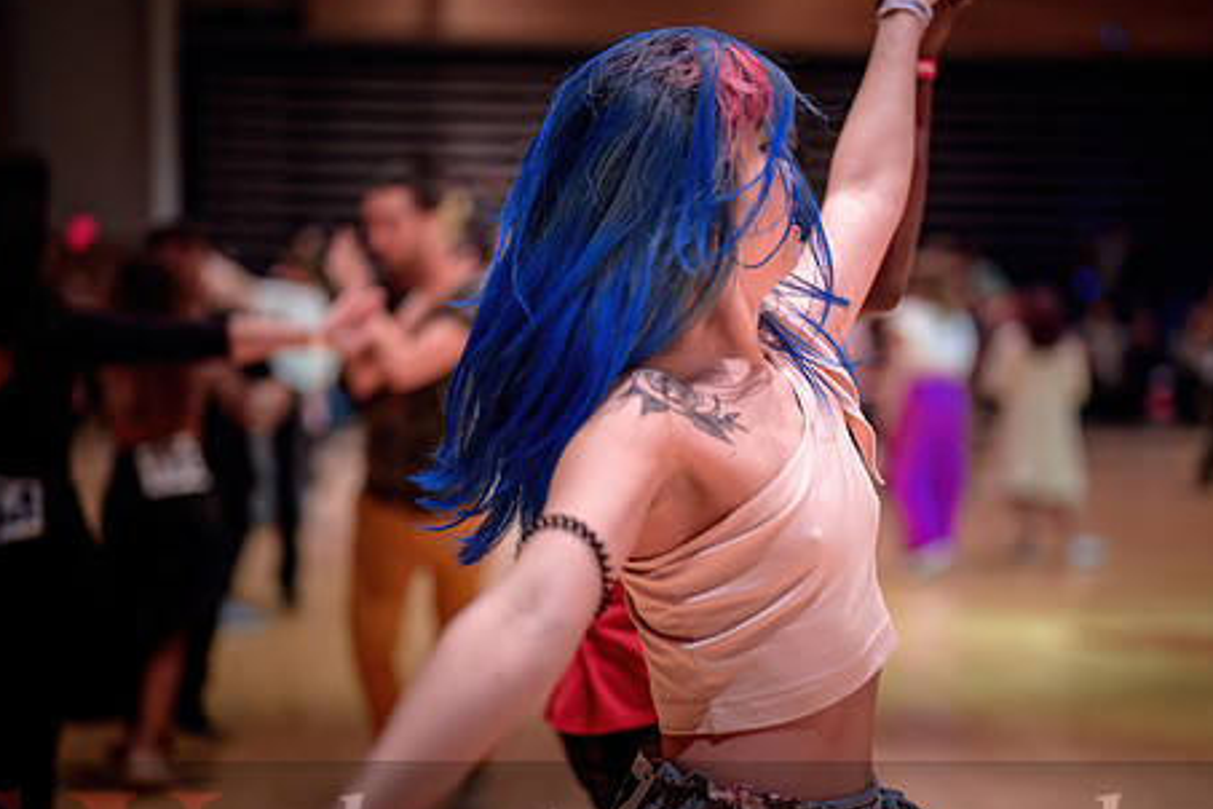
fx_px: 2156
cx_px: 699
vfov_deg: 21.2
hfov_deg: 31.4
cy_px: 484
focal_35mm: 64
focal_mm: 50
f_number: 1.2
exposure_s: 1/250
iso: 1250
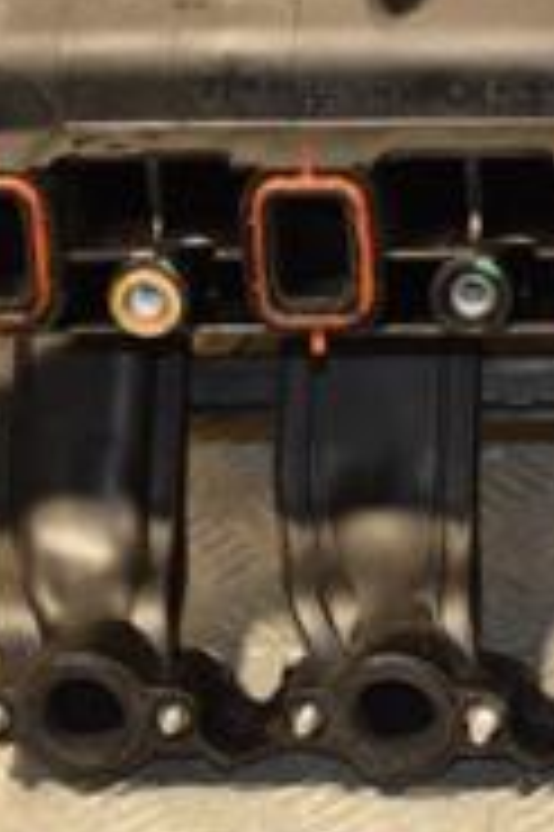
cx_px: 824
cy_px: 153
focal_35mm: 146
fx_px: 3376
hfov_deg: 9.1
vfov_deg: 14.0
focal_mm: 30
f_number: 5
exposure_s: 1/100
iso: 800
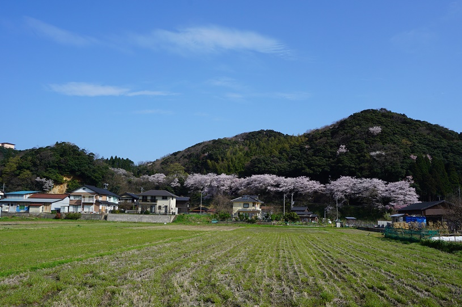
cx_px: 231
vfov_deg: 43.5
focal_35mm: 30
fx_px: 384
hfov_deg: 62.0
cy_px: 154
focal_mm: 20
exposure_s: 1/160
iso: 100
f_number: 11
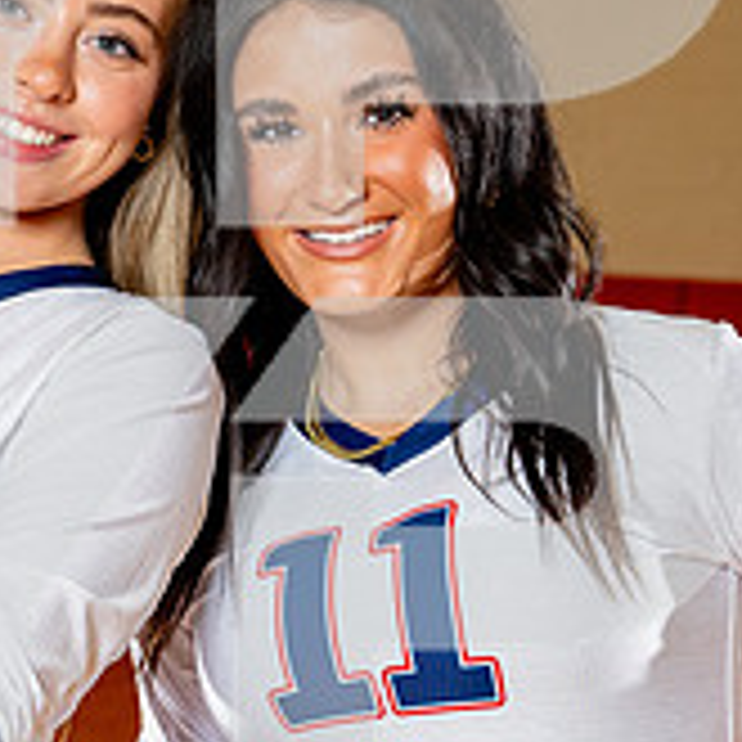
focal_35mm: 168
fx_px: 4074
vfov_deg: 10.4
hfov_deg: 10.4
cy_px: 520
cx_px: 113
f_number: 5.6
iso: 640
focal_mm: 54
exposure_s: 1/250
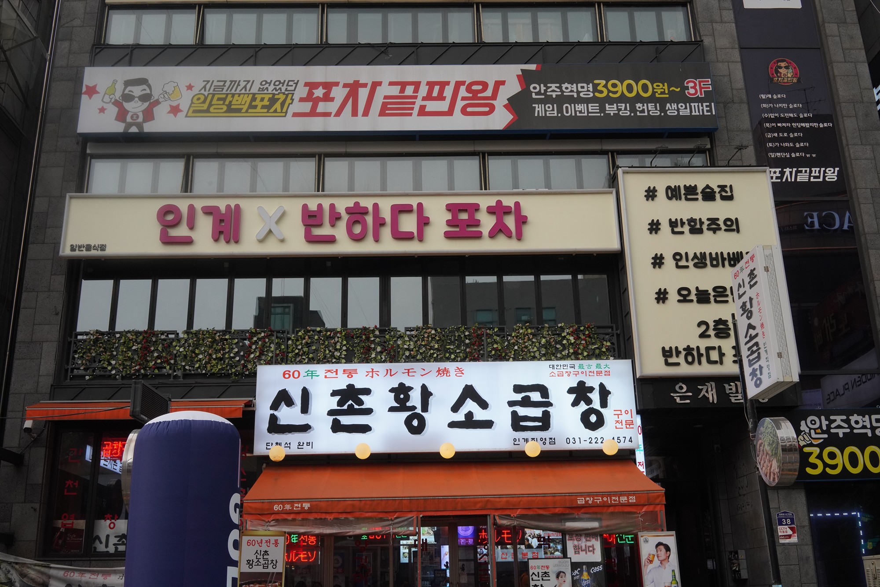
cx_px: 440
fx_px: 856
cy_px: 294
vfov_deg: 37.9
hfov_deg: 54.4
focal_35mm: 35
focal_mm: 35
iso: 1600
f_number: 14
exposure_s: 1/100
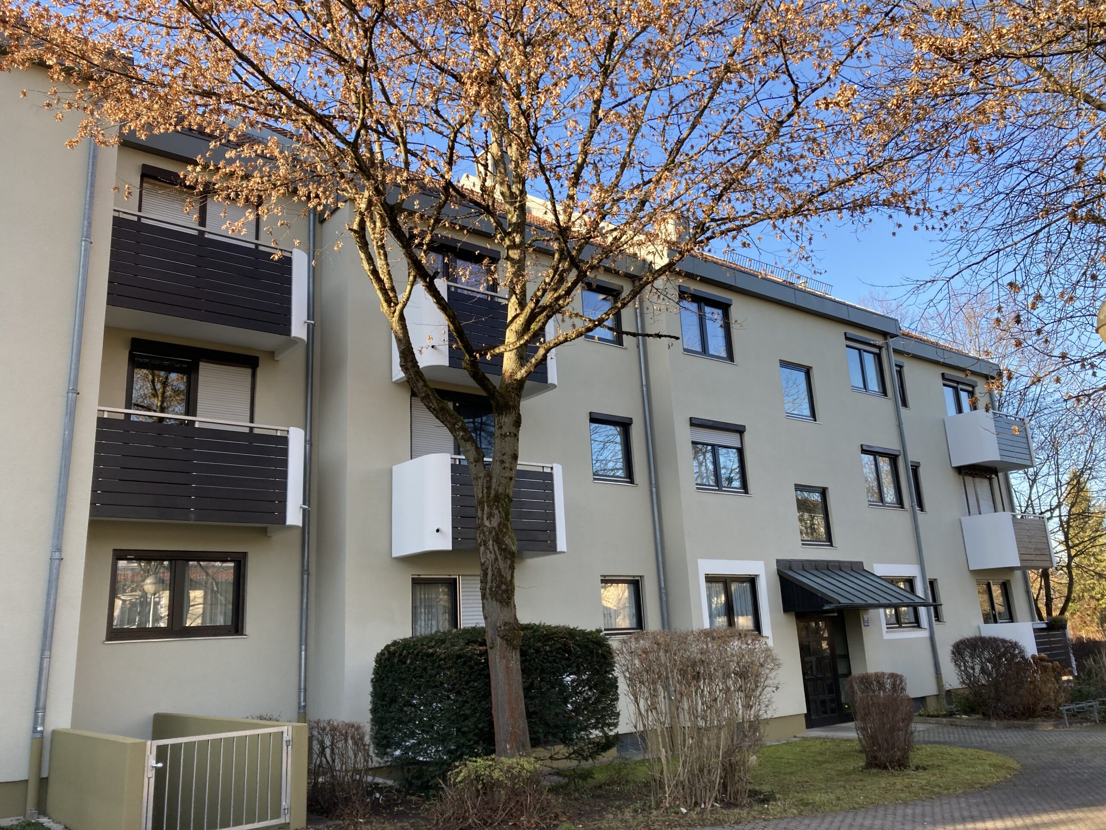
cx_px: 553
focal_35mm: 28
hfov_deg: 63.4
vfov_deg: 49.7
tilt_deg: +15.3
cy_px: 415
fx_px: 895
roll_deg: +2.2
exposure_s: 1/207
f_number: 1.8
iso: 20
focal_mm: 3.99
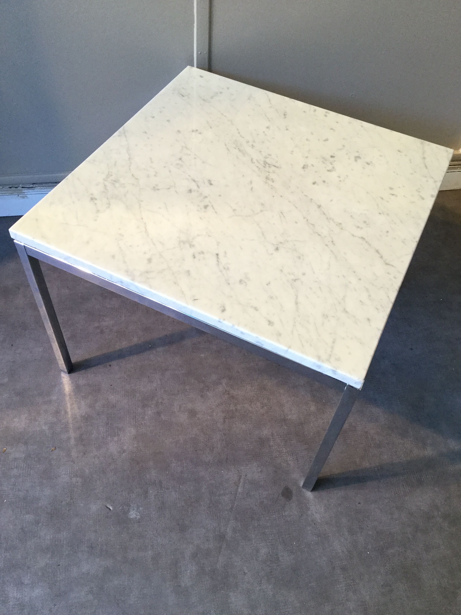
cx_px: 230
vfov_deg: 58.4
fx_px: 550
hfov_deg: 45.4
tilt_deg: -51.3
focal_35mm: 31
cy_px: 308
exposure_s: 1/33
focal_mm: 3.3
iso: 50
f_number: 2.4
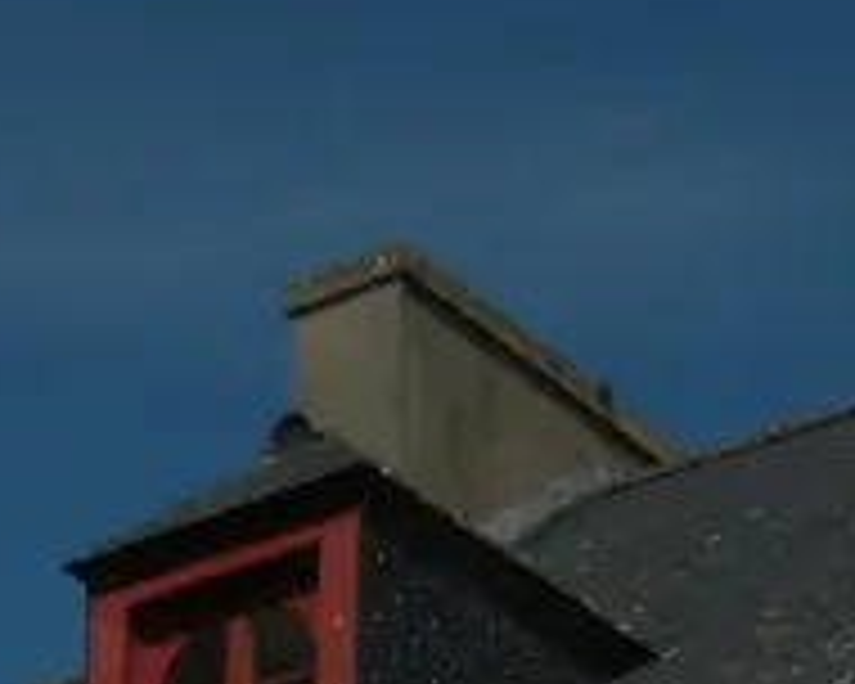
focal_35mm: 178
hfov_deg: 10.8
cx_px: 576
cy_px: 1872
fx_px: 4504
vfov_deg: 7.8
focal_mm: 4.7
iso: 64
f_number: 8
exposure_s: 1/447
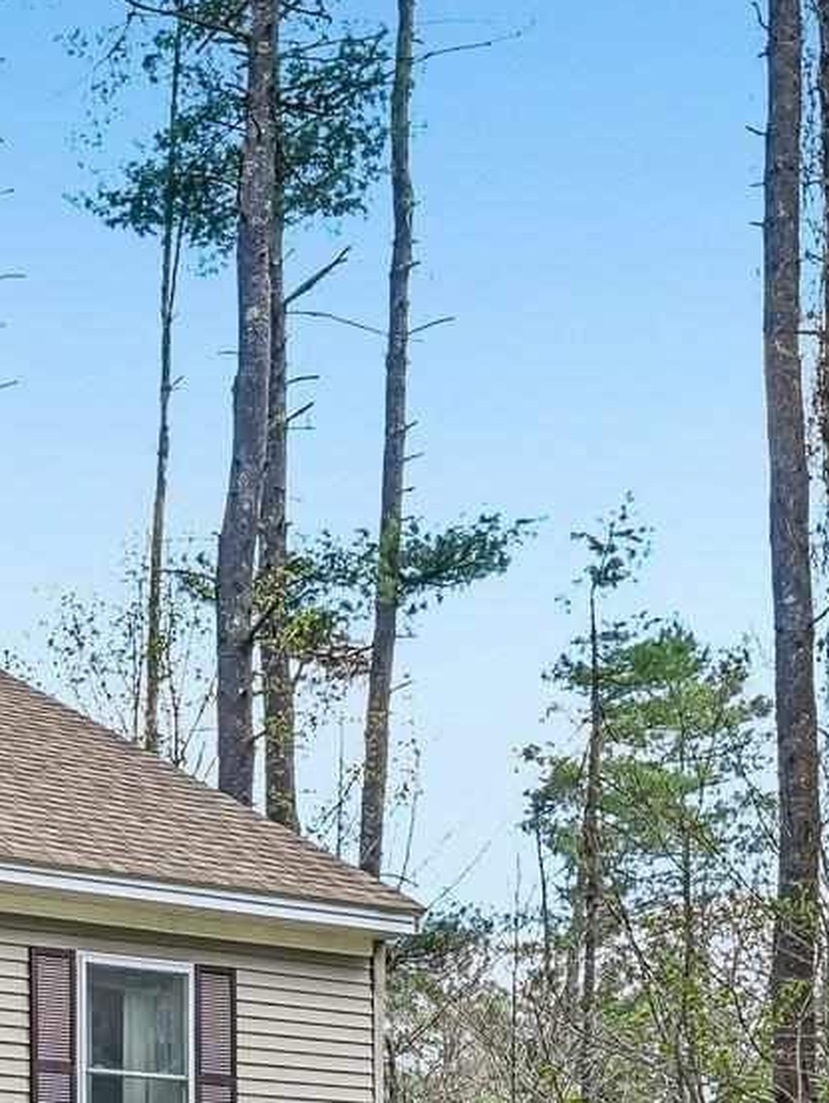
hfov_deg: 17.0
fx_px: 2488
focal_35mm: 78
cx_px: -447
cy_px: 1350
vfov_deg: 22.8
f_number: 8
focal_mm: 22
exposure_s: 1/250
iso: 400
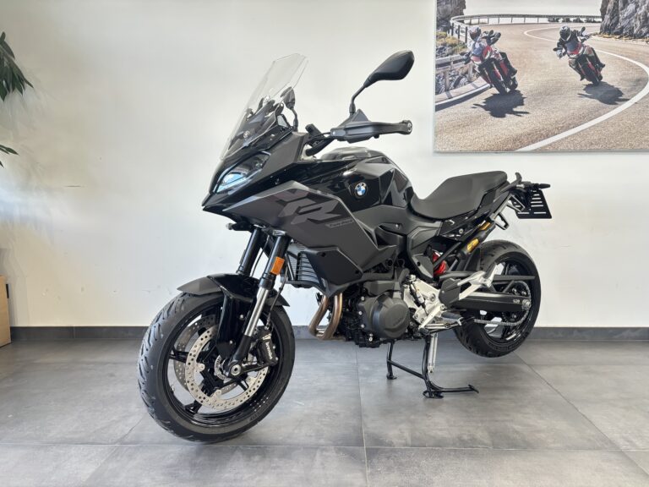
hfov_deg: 67.3
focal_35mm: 26
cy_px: 244
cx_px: 324
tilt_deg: -5.9
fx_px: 487
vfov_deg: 53.1
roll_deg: +1.1
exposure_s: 1/89
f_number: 1.6
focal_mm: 5.96
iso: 125
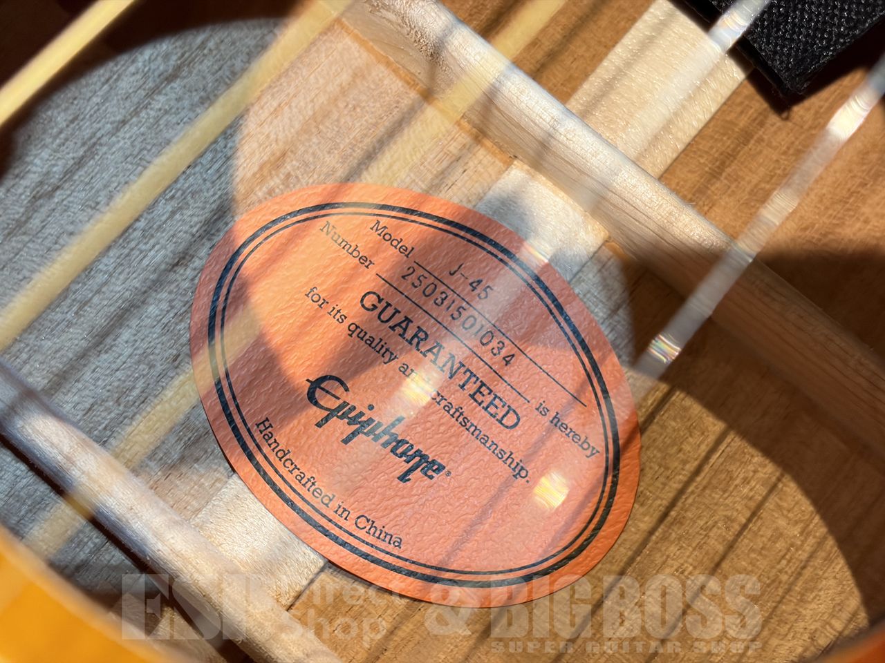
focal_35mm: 52
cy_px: 332
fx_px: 1329
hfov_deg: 36.8
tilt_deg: -76.6
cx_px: 442
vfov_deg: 28.0
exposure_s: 1/40
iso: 200
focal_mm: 5.96
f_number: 1.6
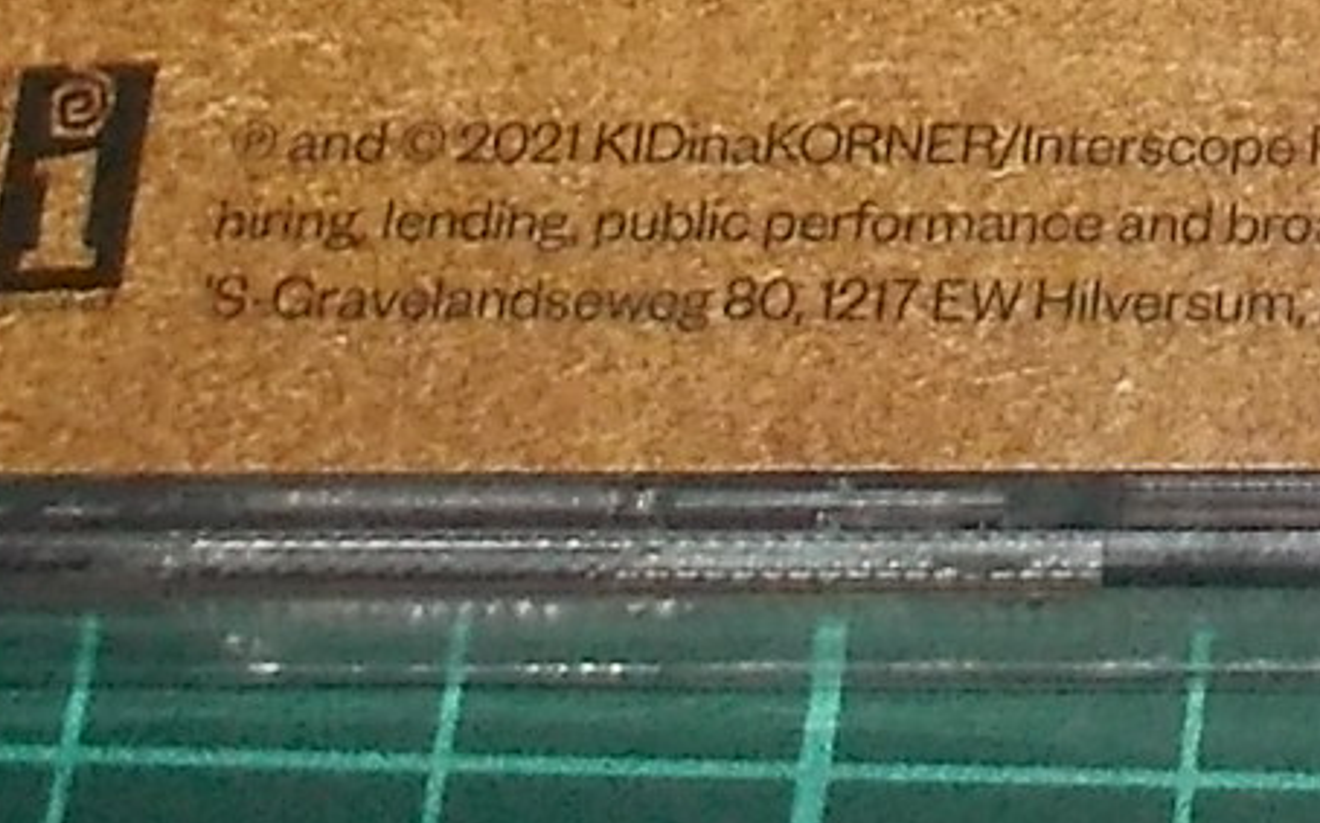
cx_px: 2189
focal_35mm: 154
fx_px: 5536
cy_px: -1003
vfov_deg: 8.0
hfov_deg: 12.7
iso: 200
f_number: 3.3
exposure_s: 1/30
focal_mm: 4.1
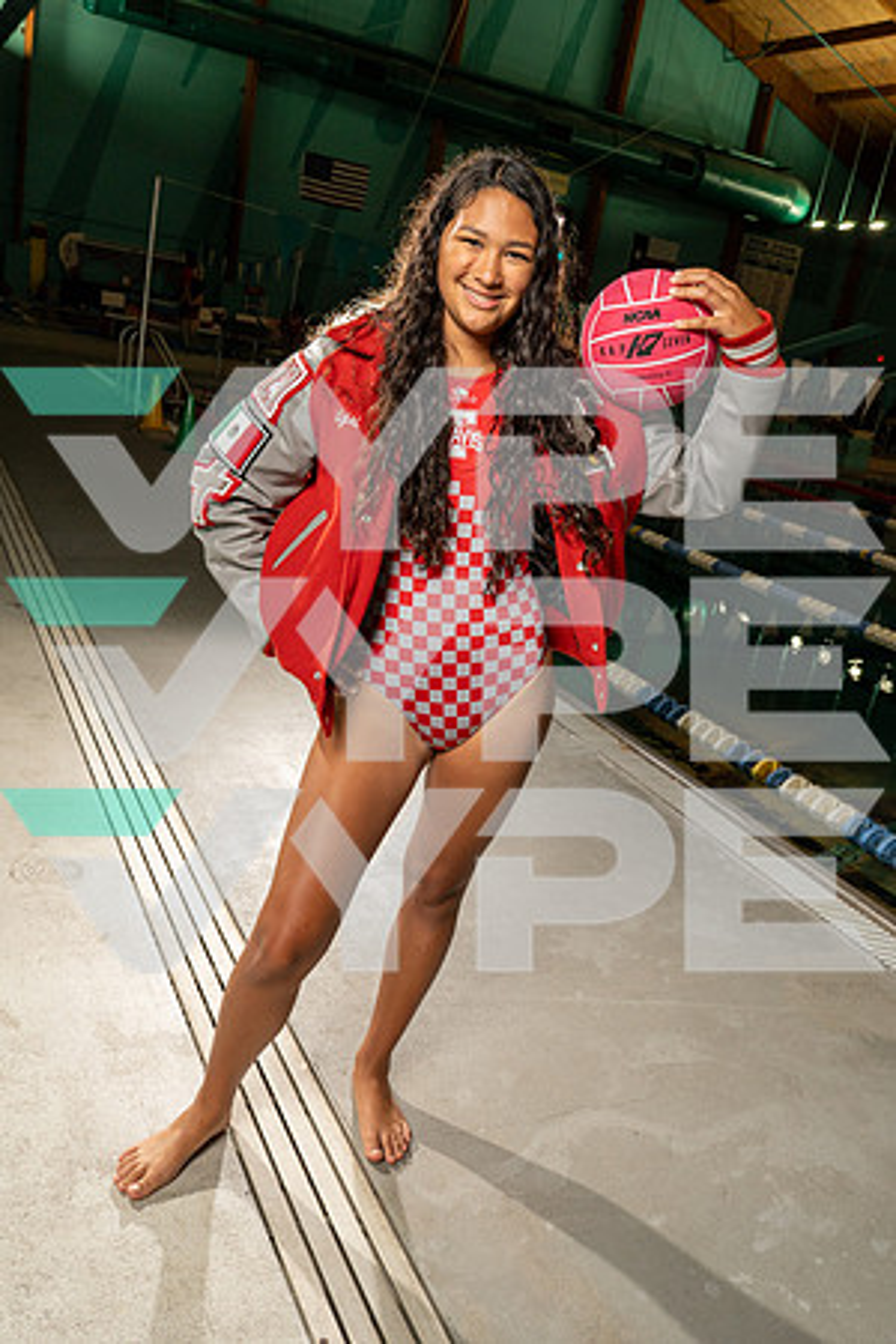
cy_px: 672
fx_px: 1157
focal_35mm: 31
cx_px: 448
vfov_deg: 60.3
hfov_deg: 42.3
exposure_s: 1/250
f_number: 8
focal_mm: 31
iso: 500
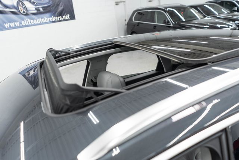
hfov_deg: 65.5
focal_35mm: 28
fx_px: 186
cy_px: 80
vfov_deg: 46.4
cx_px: 120
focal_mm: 28
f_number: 3.2
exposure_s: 1/40
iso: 320
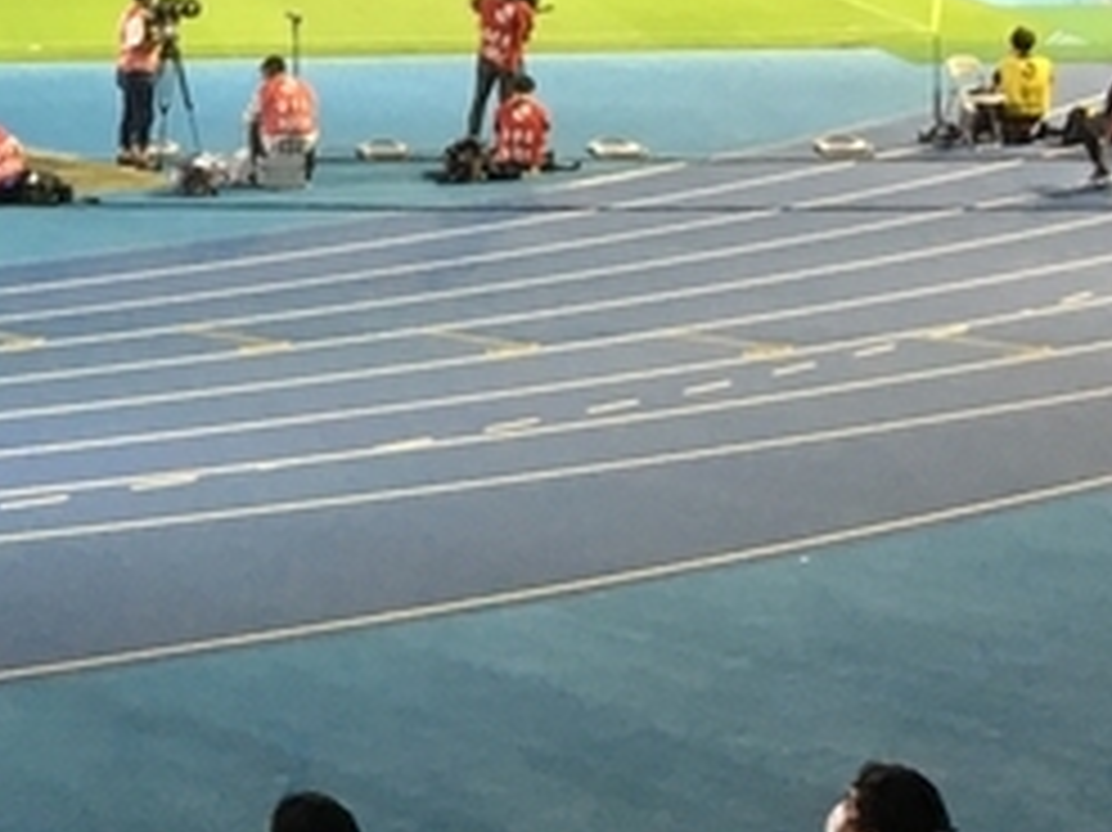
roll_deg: +1.0
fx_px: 4527
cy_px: 1097
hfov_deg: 13.0
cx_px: -689
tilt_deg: -18.2
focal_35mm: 141
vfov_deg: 10.3
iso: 64
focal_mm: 4.15
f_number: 2.2
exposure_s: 1/30
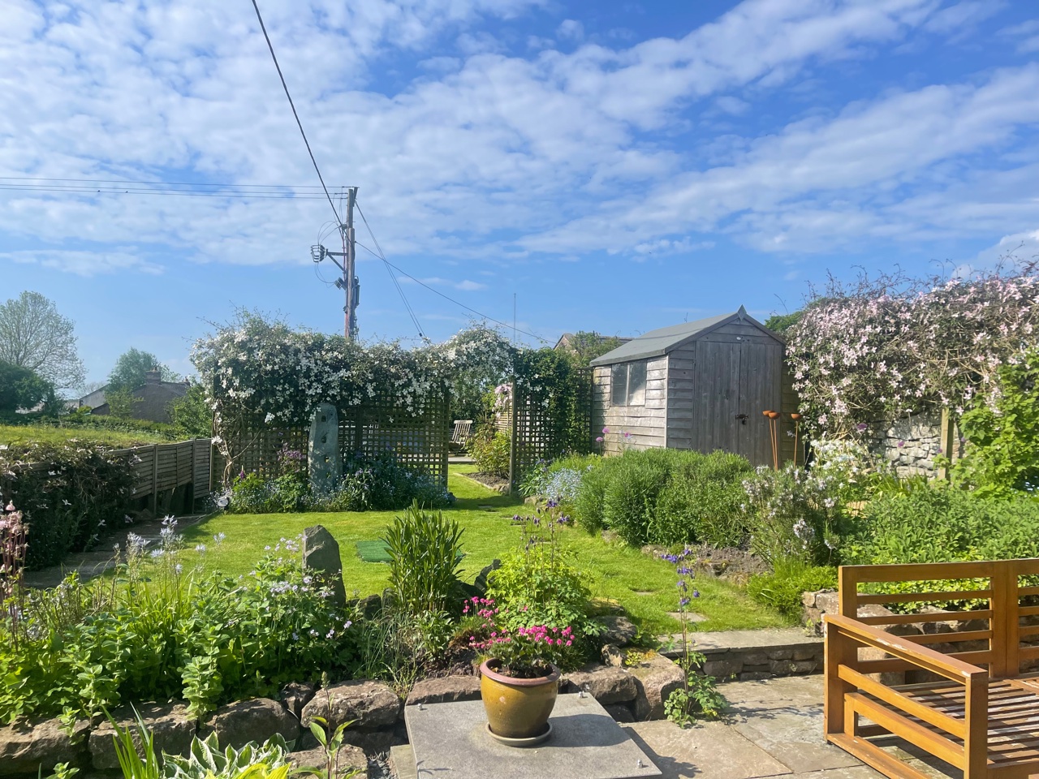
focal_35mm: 25
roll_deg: -0.3
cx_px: 520
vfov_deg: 54.9
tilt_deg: +1.5
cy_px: 390
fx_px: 750
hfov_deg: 69.4
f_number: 1.6
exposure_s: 1/3922
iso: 32
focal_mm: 5.1
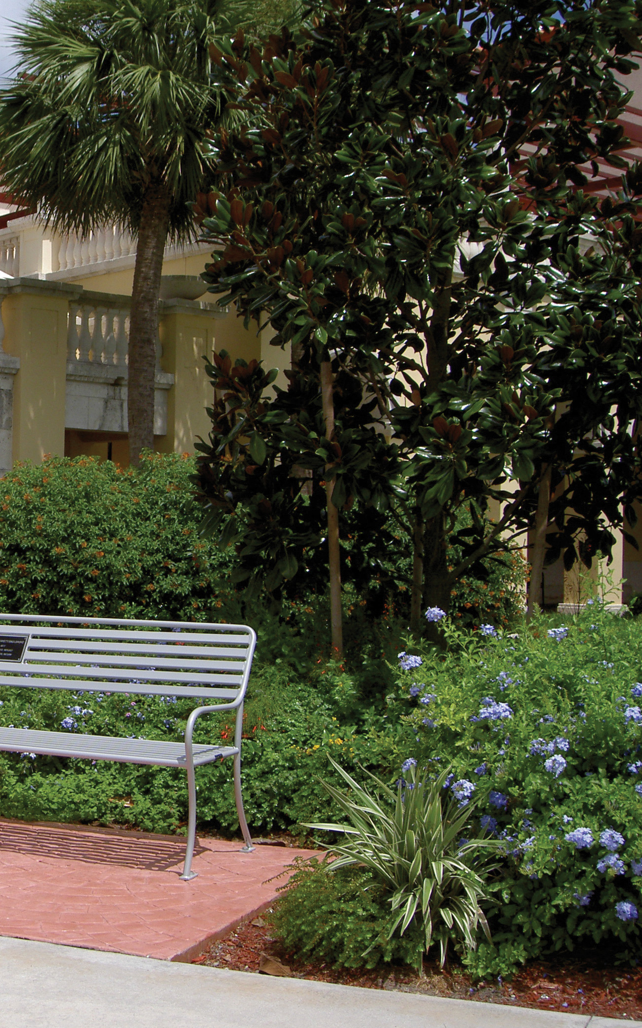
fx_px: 1568
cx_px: -52
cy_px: 511
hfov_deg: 22.0
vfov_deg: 36.3
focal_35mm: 56
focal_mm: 8
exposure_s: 1/800
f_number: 4.7
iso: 50
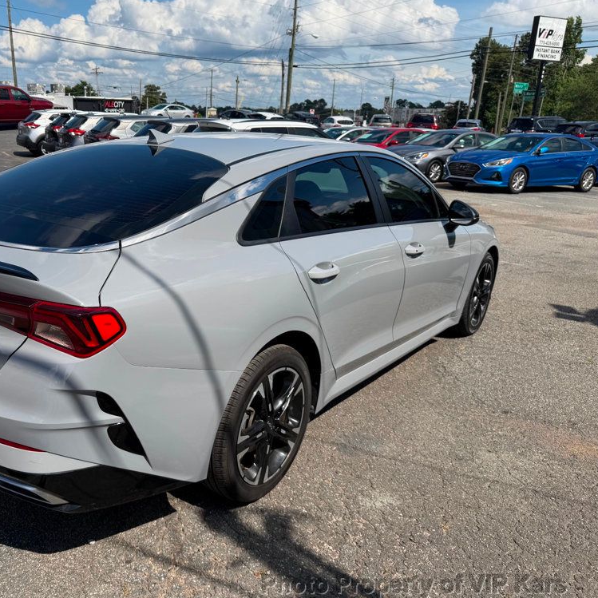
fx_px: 567
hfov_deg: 54.5
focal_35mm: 29
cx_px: 200
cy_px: 305
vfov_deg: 55.6
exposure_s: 1/5714
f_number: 1.78
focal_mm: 6.76
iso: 80
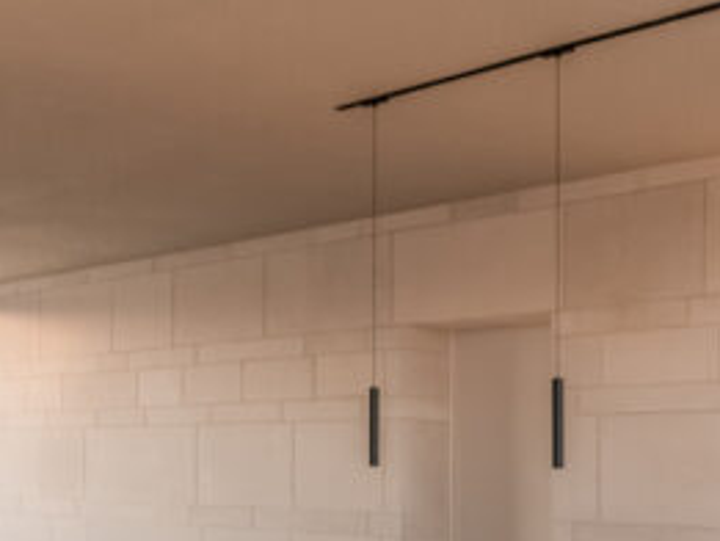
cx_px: 268
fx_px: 1311
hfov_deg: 30.6
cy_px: 518
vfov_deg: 22.6
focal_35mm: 63
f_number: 8
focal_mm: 15
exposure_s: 1/80
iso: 200
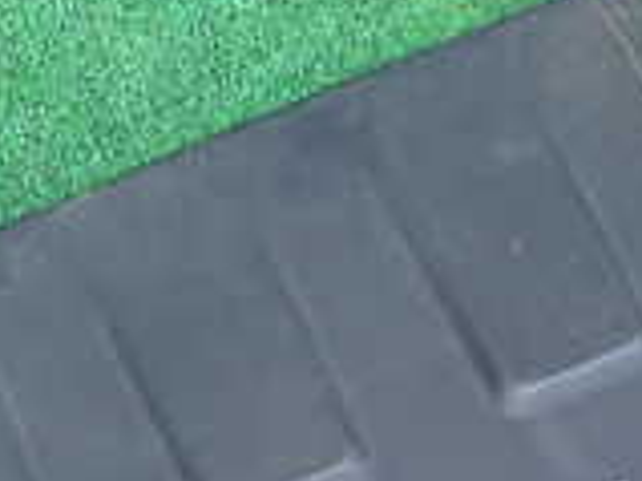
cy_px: 784
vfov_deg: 12.3
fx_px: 2094
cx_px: -125
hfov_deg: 16.7
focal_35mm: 113
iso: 320
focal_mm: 5.4
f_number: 2.3
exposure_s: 1/125
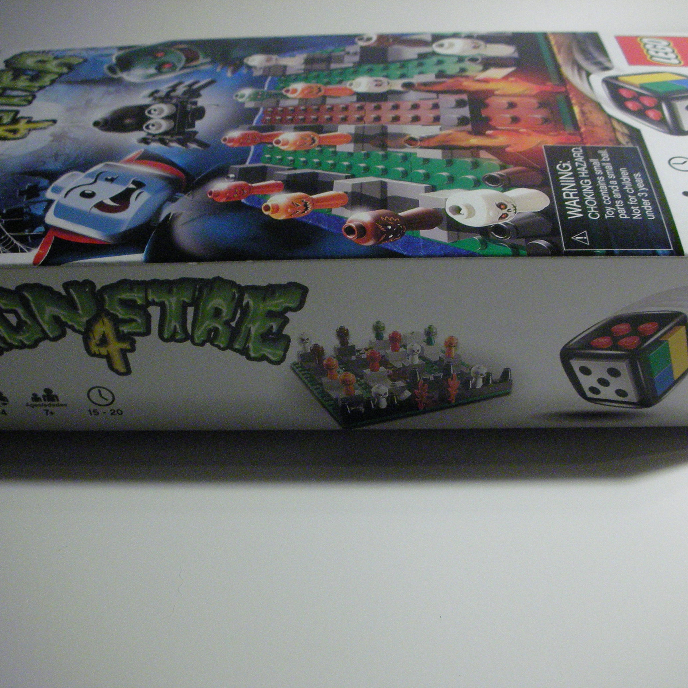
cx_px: 351
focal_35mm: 42
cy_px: 346
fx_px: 944
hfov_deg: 40.0
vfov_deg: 40.0
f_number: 3
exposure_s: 1/103
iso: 400
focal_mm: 5.8
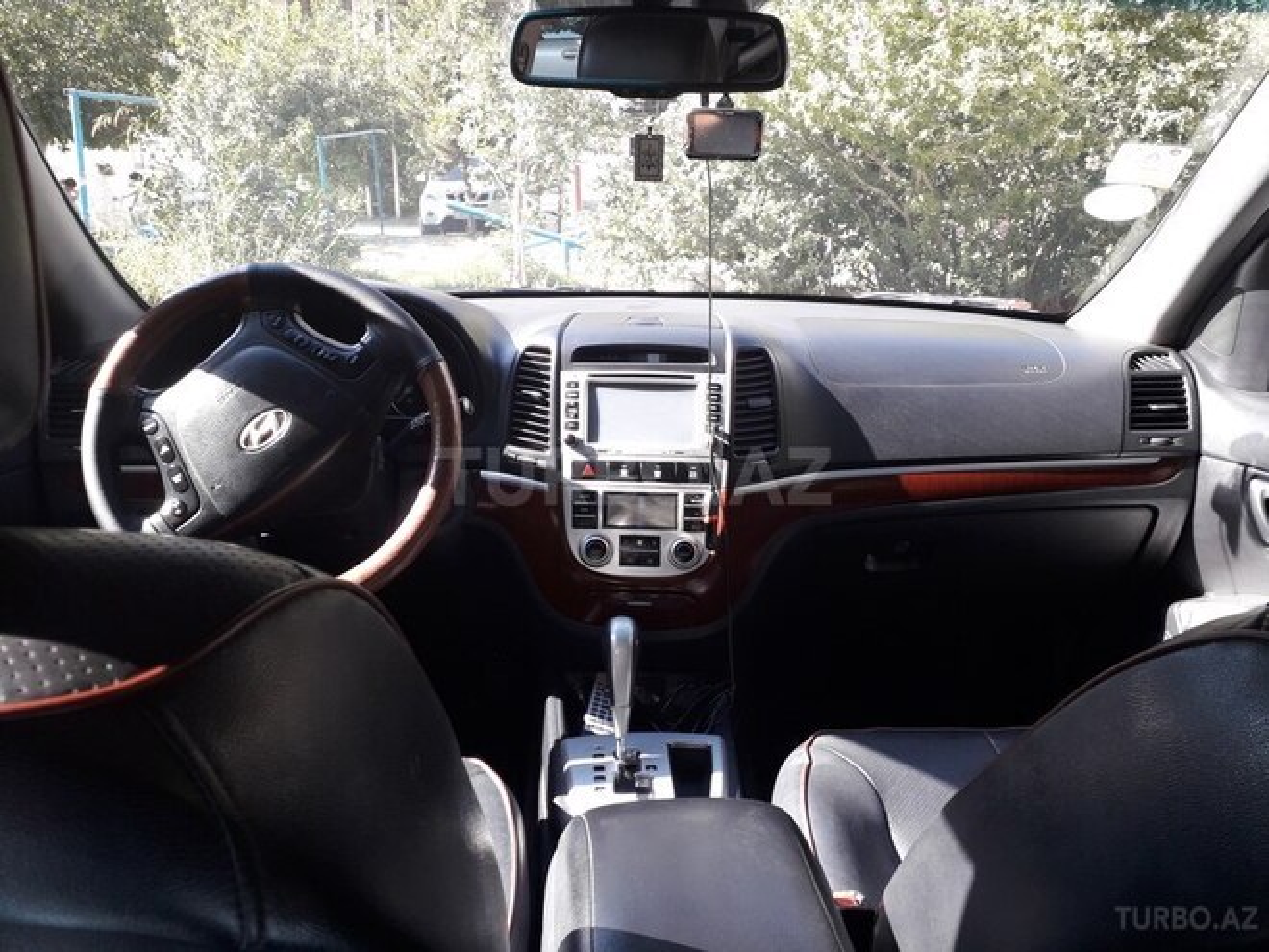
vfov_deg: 51.4
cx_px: 634
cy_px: 476
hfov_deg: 65.3
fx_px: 990
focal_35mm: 27
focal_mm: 3.6
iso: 40
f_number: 1.9
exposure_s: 1/100
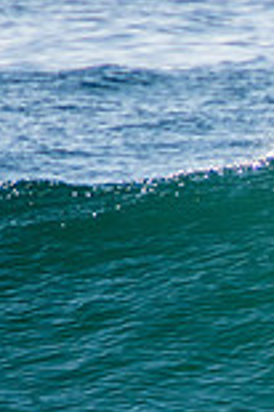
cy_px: 451
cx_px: 641
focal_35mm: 2245
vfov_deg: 0.9
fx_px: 25686
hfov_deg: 0.6
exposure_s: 1/2000
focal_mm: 400
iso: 280
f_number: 5.6
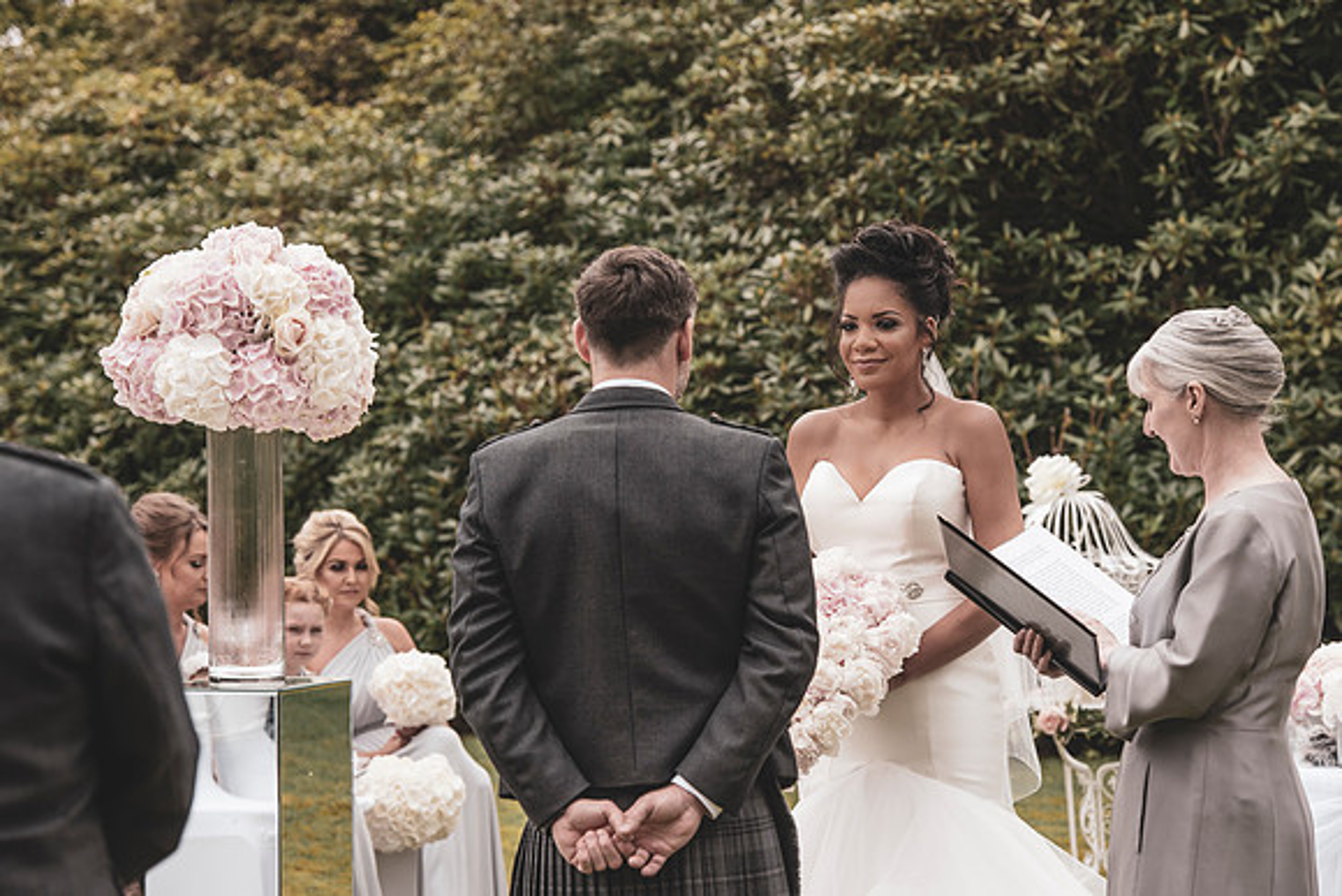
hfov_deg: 17.1
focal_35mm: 120
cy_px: 448
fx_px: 4474
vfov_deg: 11.4
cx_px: 671
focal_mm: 120
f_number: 5.6
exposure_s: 1/320
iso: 250
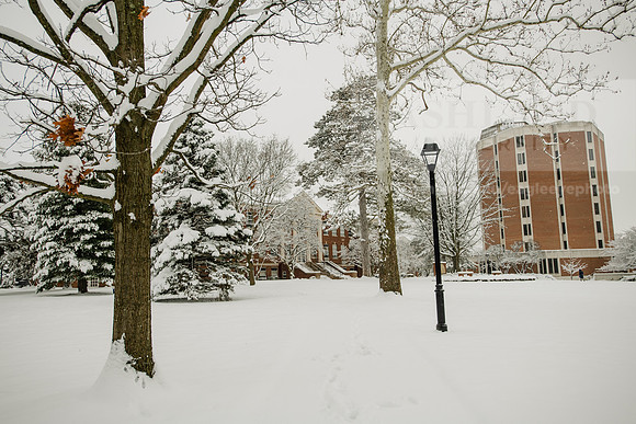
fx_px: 495
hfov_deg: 65.5
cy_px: 212
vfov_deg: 46.4
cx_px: 318
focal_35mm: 28
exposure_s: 1/500
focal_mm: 28
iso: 200
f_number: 5
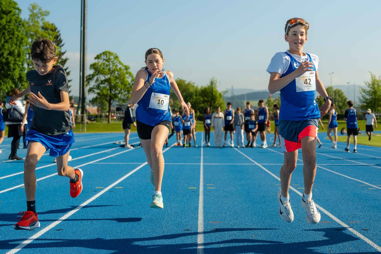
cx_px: 247
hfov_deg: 34.2
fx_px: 614
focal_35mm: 58
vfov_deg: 23.3
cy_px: 95
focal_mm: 40
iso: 220
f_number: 3.5
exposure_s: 1/4000
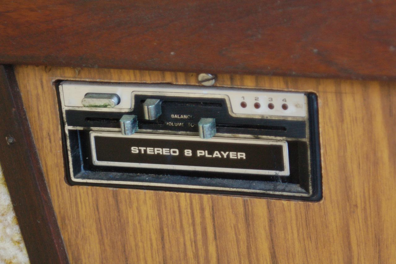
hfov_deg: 13.7
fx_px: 1649
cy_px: 132
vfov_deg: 9.1
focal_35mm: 150
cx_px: 198
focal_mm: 100
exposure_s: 1/160
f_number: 5.6
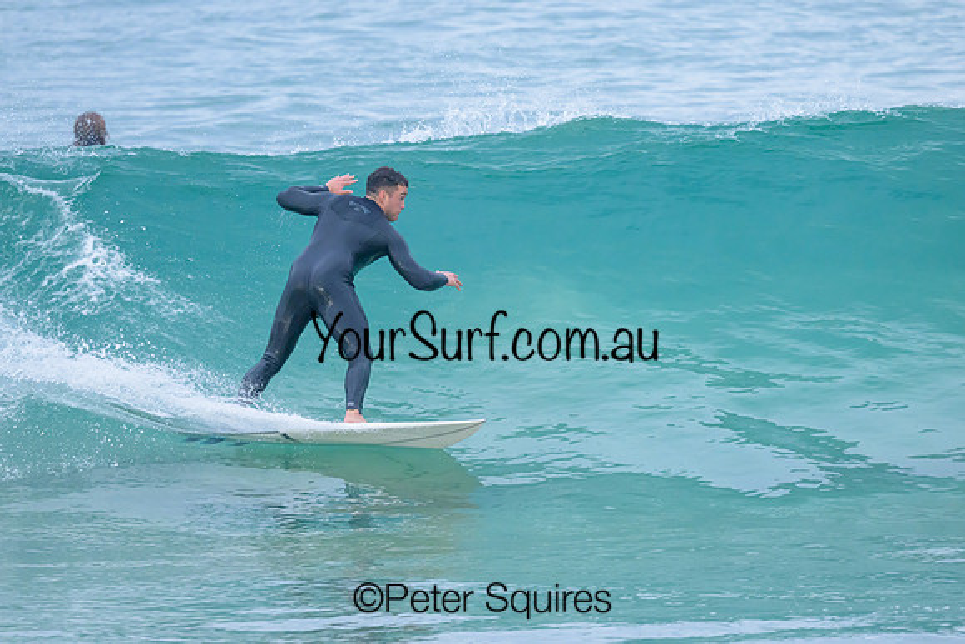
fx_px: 21448
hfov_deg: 2.6
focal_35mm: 800
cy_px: 322
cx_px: 482
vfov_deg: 1.7
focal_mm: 800
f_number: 6.3
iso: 4500
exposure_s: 1/1250
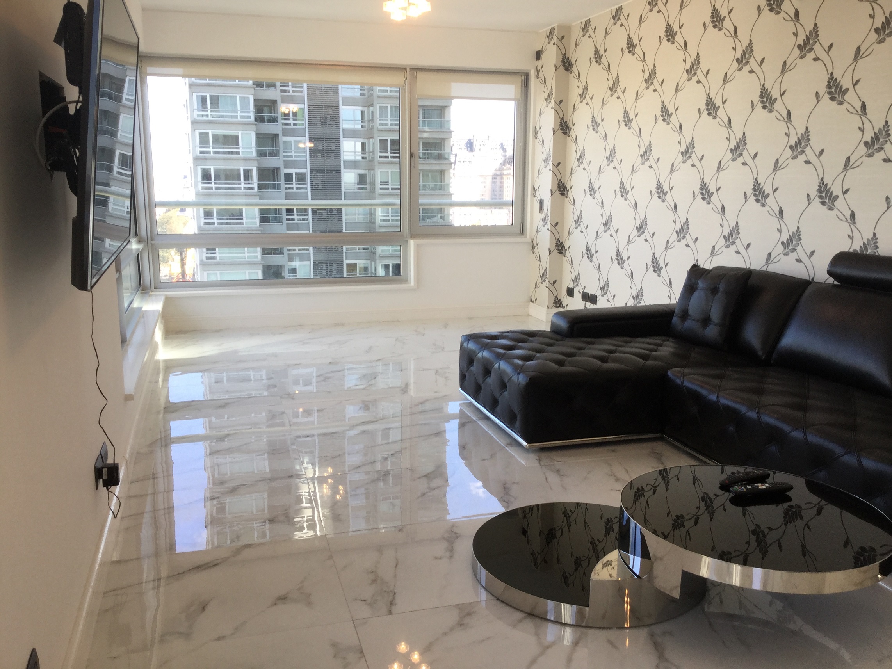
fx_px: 799
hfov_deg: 58.3
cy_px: 334
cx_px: 446
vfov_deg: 45.4
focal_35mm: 31
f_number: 2.4
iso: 25
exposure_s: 1/100
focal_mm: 3.3
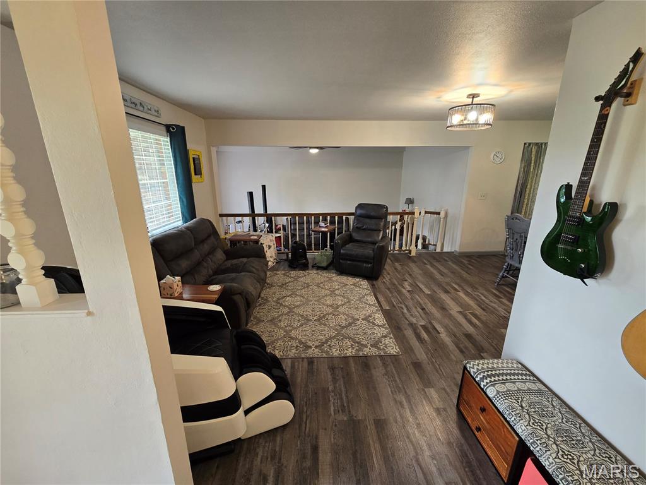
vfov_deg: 89.9
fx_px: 243
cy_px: 242
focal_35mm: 13
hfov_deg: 106.2
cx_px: 323
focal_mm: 2.2
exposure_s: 1/60.2
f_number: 2.2
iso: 160
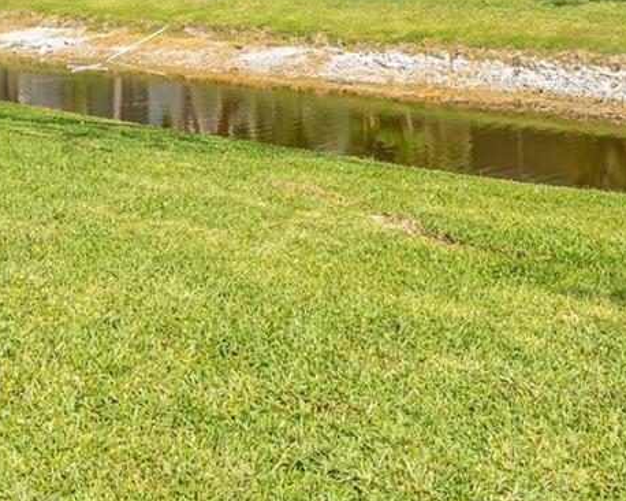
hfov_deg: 31.8
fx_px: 1093
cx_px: 228
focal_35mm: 59
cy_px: -115
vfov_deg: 23.4
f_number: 8
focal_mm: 18
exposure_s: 1/250
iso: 400
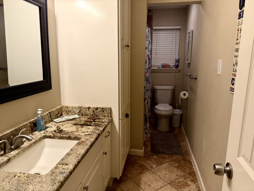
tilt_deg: -11.6
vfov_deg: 56.8
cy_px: 96
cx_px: 127
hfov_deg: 71.6
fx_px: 176
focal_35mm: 24
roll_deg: -0.8
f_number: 1.78
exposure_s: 1/120
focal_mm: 6.76
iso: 100
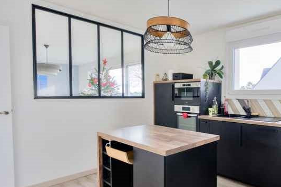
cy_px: 104
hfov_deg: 69.1
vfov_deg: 53.0
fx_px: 187
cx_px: 209
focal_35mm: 24
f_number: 8
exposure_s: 1/250
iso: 800
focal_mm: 16
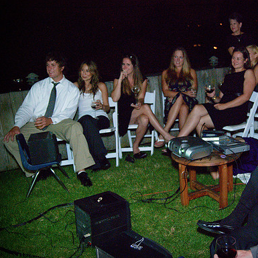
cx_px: 184
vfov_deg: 34.0
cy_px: 129
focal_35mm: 50
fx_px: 422
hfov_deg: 33.5
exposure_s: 1/100
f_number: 3.2
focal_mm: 26
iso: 1000
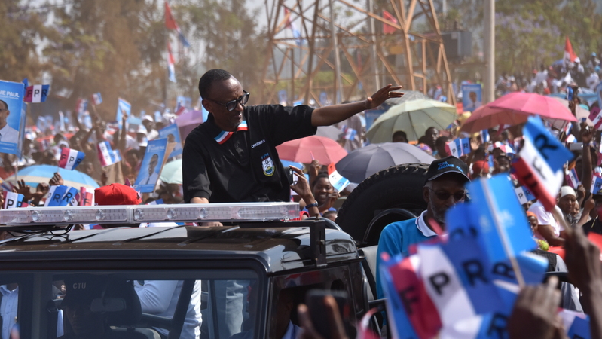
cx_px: 240
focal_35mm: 177
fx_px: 2826
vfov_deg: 6.9
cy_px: 218
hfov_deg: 12.2
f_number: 6.3
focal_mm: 135
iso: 500
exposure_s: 1/2500
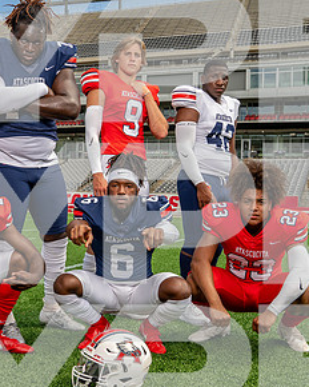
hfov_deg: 31.5
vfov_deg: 39.5
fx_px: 537
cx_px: 77
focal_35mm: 47
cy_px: 214
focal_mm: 25
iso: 100
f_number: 5.6
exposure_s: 1/320
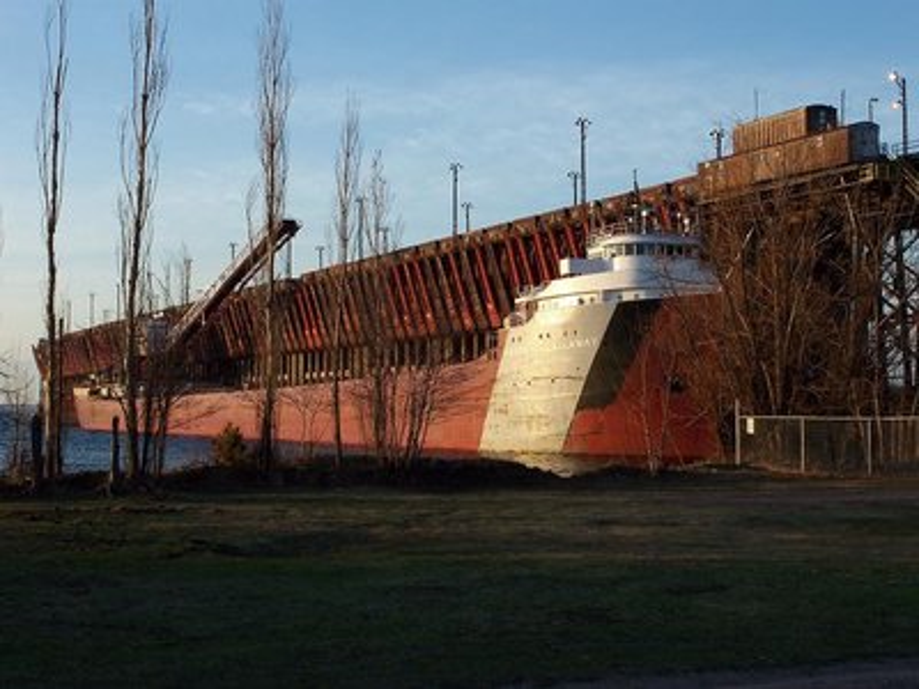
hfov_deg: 32.7
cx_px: 460
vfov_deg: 24.8
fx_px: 1566
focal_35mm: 59
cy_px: 344
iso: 64
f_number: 6.3
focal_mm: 12.6
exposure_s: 1/80
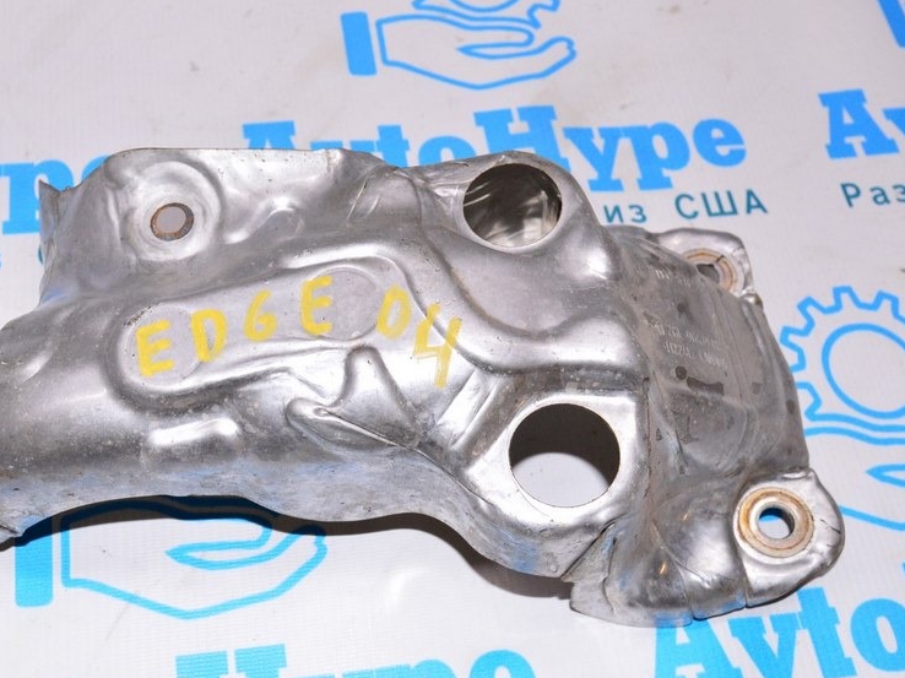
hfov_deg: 42.8
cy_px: 379
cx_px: 375
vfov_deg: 32.8
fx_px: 1150
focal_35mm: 44
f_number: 8
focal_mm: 22
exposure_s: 1/200
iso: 1600
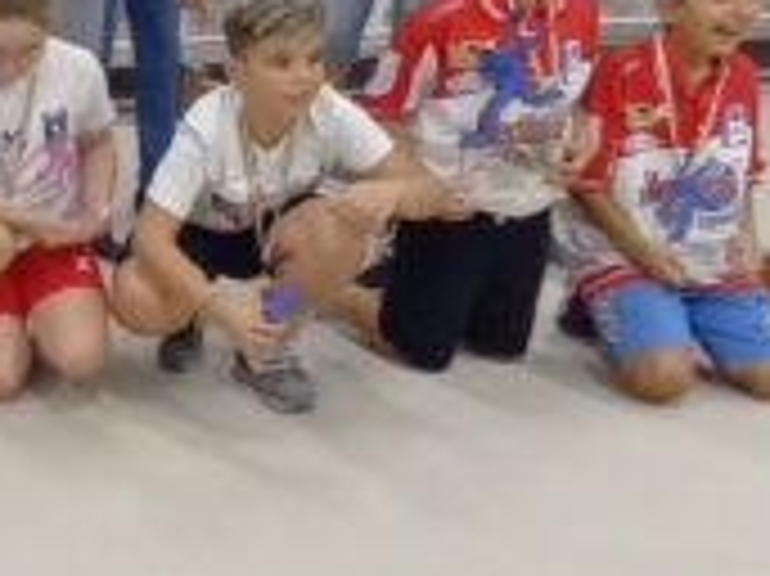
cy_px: 297
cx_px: -203
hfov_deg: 29.8
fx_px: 1178
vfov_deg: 27.5
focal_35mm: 53
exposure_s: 1/33.3
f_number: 2.2
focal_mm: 1.42
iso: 160
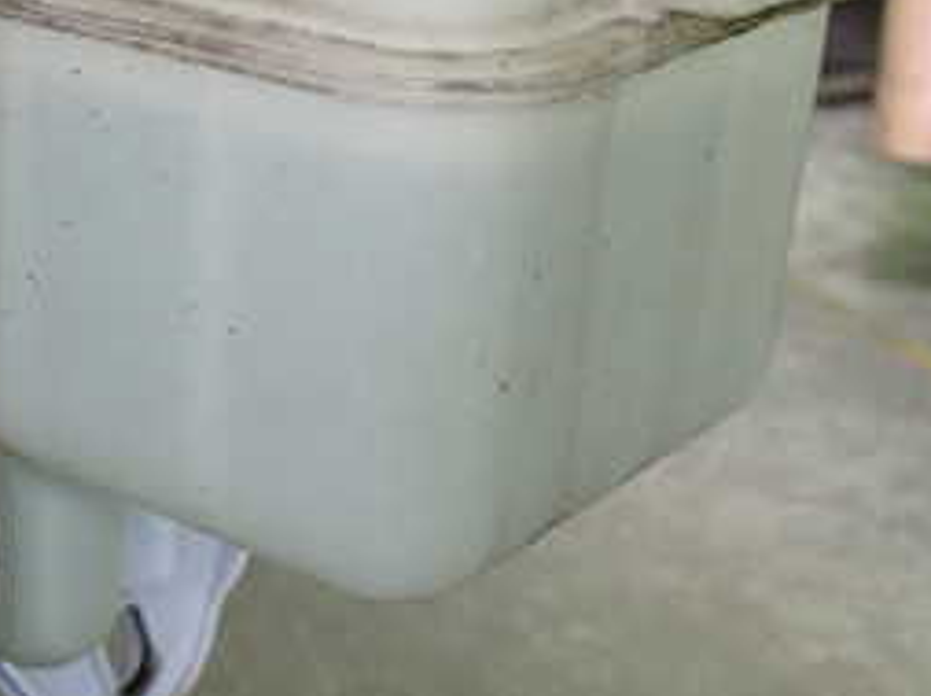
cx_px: -110
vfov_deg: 19.1
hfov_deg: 23.9
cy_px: 107
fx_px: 2041
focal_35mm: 76
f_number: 2.4
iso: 320
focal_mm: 5.79
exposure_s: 1/30
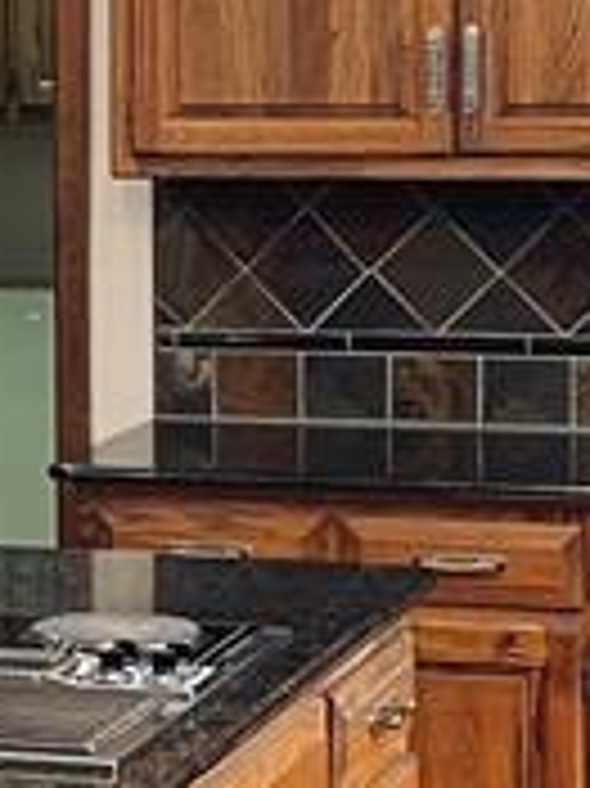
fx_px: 3458
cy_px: 320
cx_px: -176
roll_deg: +1.1
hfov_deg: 9.6
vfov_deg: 13.0
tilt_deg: -3.8
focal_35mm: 152
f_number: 1.6
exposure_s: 1/60
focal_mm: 4.2
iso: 250
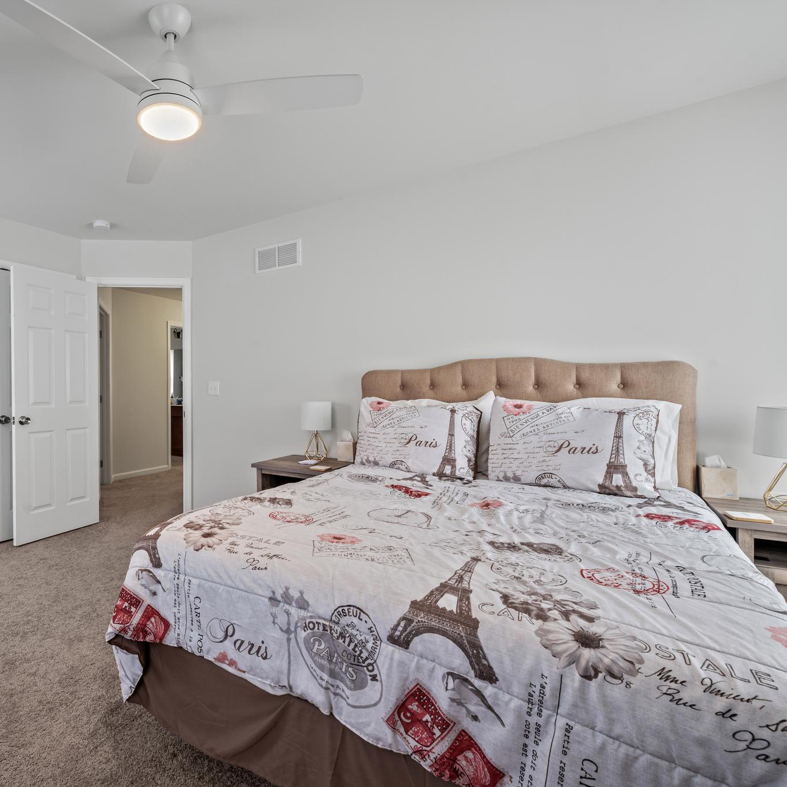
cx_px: 217
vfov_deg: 80.7
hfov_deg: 76.0
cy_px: 393
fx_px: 463
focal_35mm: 18
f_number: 9
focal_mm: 14
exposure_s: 1/4
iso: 320
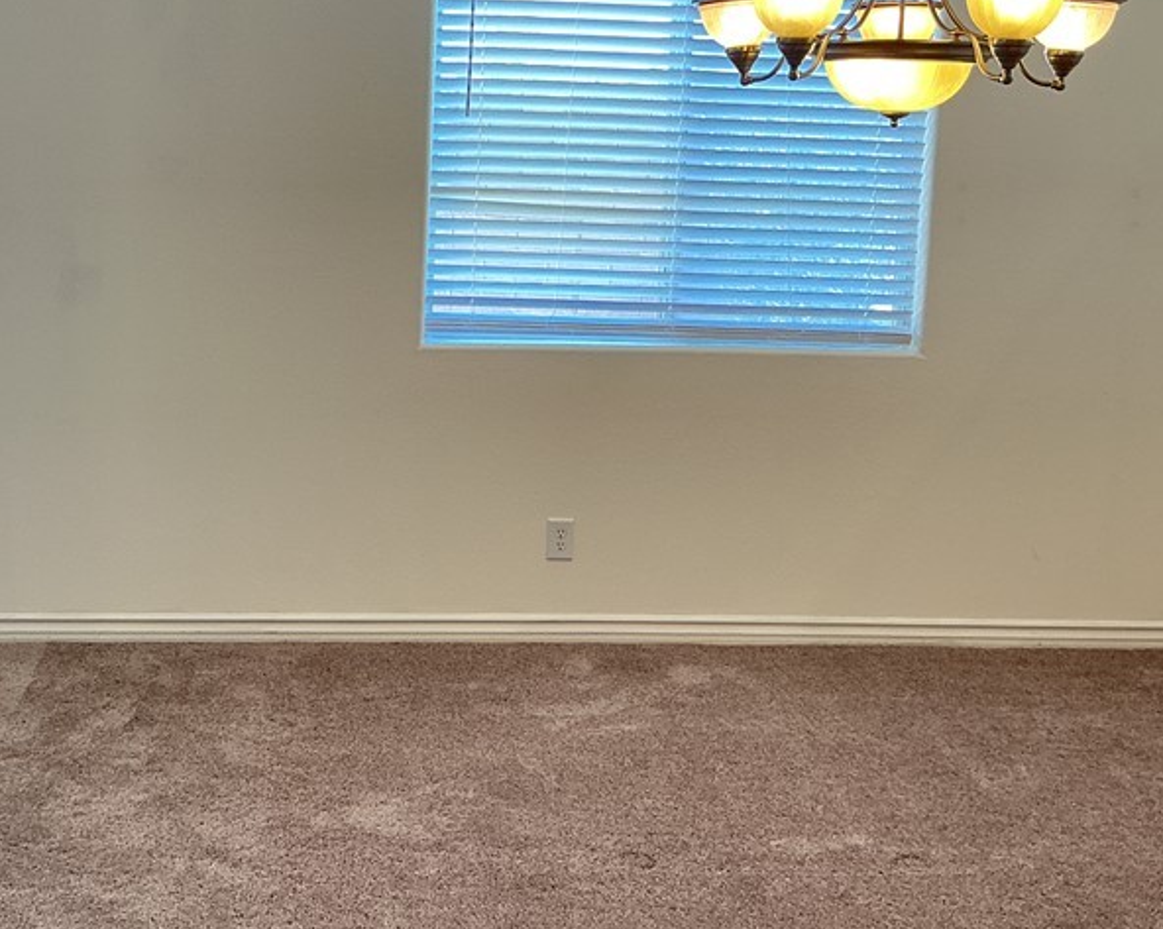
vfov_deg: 30.6
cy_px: 301
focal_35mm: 49
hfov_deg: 37.9
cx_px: 471
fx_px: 1686
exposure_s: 1/60
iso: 80
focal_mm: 3
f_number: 1.8
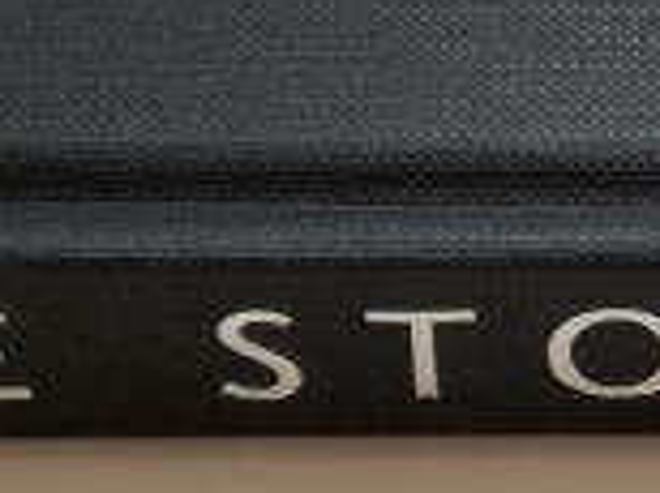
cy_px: -214
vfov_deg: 8.4
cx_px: 780
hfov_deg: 11.2
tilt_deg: -51.1
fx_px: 3293
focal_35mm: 173
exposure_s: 1/125
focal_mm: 4.2
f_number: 1.6
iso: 32
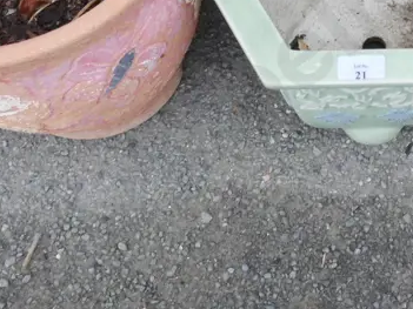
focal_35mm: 105
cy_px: -83
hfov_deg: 17.8
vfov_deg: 13.6
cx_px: 492
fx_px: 1252
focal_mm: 18
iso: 500
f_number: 5
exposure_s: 1/60
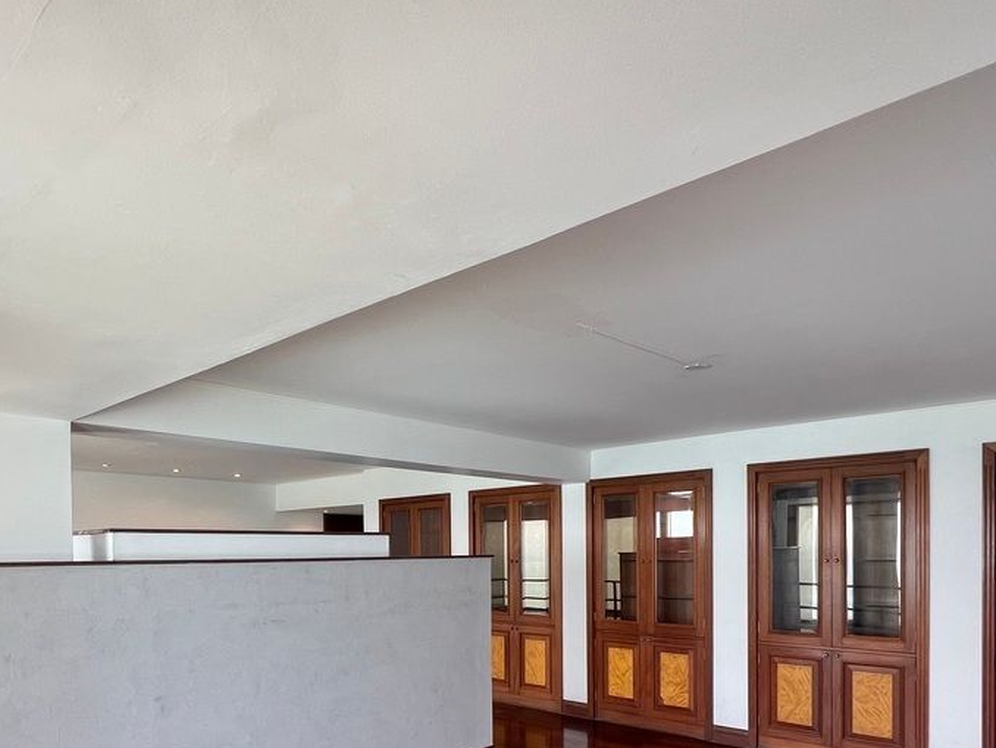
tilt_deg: -1.2
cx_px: 420
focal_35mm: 23
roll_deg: +0.6
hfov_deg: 73.4
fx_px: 662
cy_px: 557
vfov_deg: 56.2
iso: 64
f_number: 1.8
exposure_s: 1/99
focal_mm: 1.57
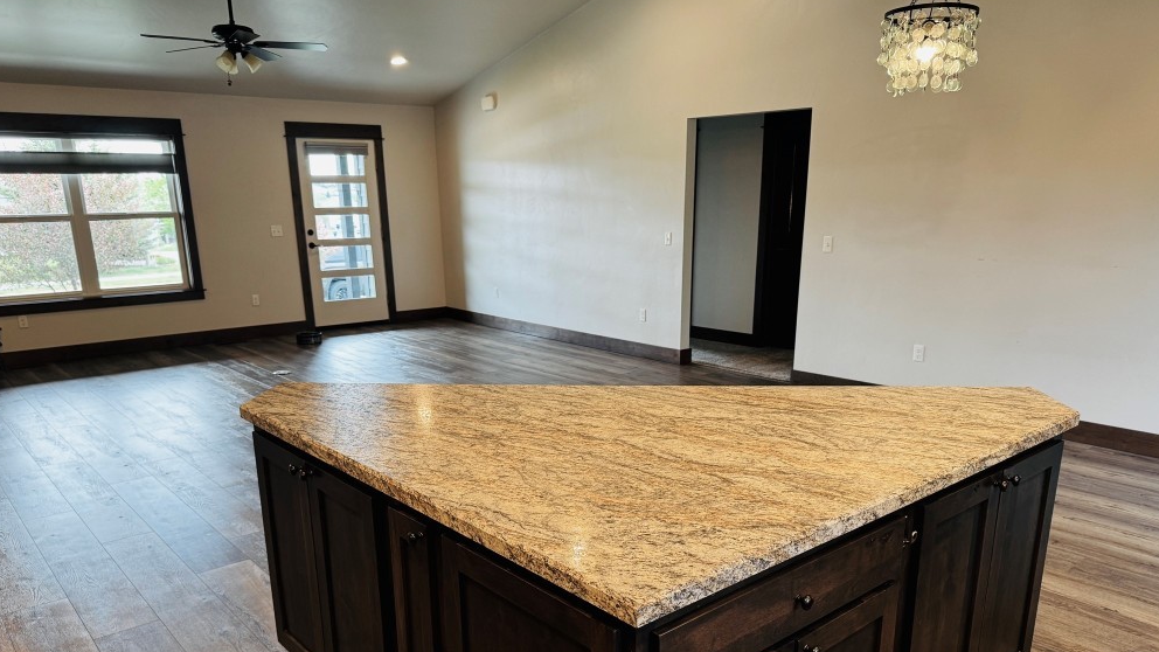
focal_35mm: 27
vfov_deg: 42.3
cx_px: 587
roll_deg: +0.5
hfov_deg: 69.9
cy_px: 438
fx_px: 830
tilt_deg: -18.2
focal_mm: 6.76
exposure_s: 1/60
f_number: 1.78
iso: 125
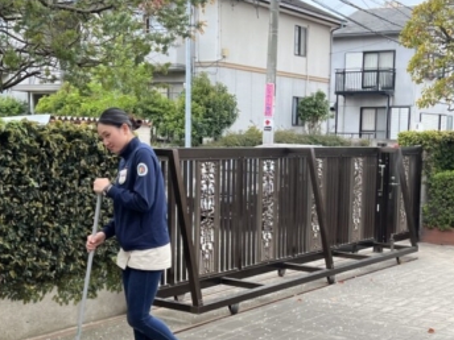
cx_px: 267
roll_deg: +2.1
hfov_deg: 33.2
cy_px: 215
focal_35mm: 58
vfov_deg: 25.2
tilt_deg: -5.0
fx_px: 761
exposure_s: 1/152
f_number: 1.5
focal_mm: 5.7
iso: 64
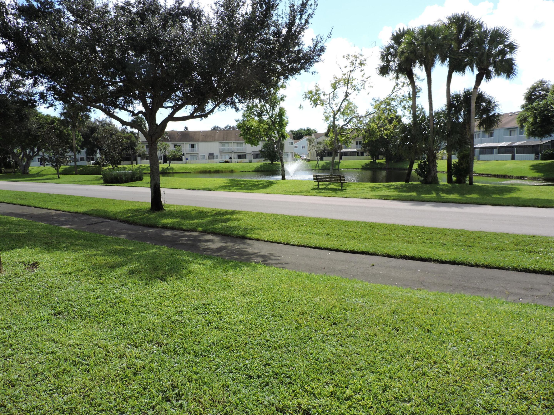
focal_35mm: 24
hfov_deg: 71.6
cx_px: 277
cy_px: 208
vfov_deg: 56.8
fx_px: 384
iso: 100
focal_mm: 4.3
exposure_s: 1/1250
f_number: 3
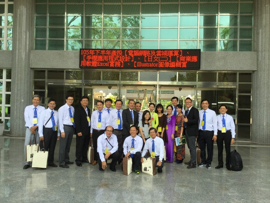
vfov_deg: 45.4
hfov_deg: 58.4
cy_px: 102
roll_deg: -1.3
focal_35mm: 31
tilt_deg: -1.9
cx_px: 135
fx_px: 242
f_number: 2.4
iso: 25
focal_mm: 3.3
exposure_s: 1/365
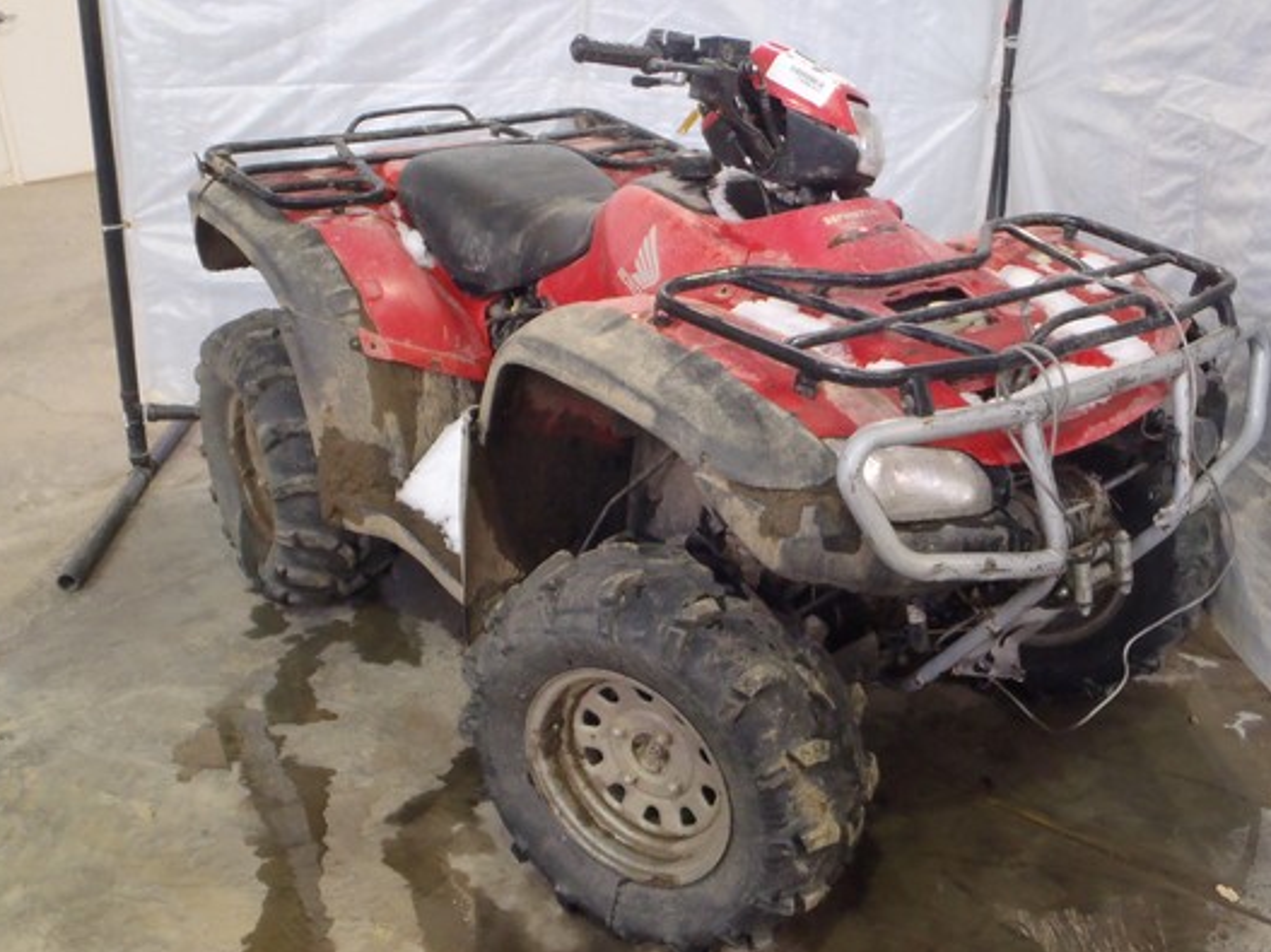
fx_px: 1248
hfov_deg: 53.9
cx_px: 702
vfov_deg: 41.8
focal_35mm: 34
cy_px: 499
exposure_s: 1/10
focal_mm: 5
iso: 200
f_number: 3.5
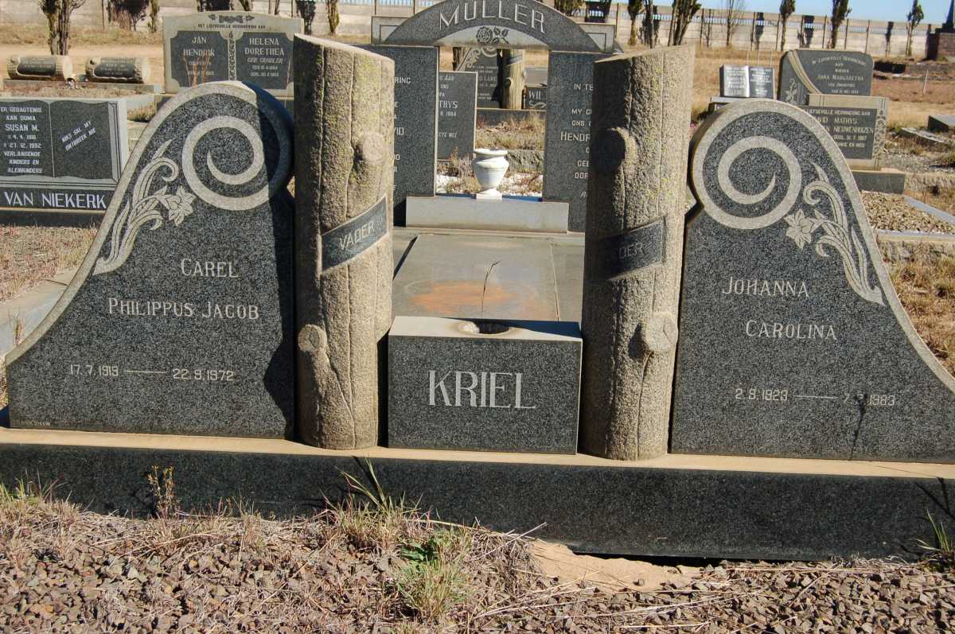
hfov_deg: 43.7
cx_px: 478
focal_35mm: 45
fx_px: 1192
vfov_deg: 29.8
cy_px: 317
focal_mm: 30
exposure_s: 1/400
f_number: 6.3
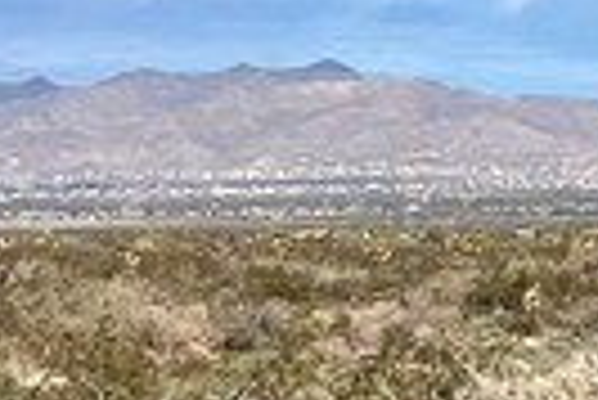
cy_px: -225
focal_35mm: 208
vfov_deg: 6.5
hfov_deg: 7.9
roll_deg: -0.2
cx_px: 2032
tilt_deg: +4.1
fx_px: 3459
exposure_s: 1/5319
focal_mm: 5.7
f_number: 1.5
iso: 50
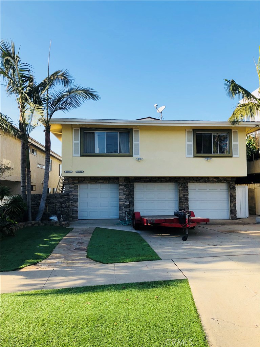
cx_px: 130
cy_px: 174
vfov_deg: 63.4
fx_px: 280
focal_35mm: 28
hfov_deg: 49.7
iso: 20
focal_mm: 3.99
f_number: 1.8
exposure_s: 1/823
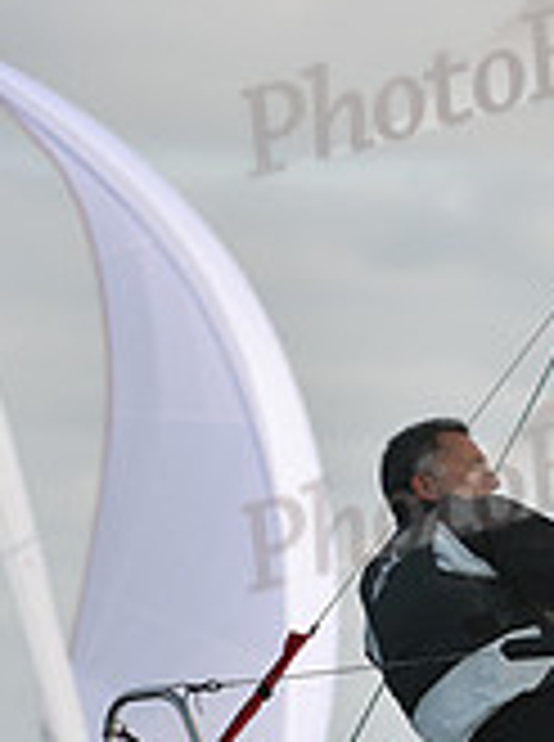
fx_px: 14524
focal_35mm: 678
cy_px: 645
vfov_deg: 2.9
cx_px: 1113
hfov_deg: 2.2
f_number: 6.3
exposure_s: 1/1000
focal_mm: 200
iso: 320
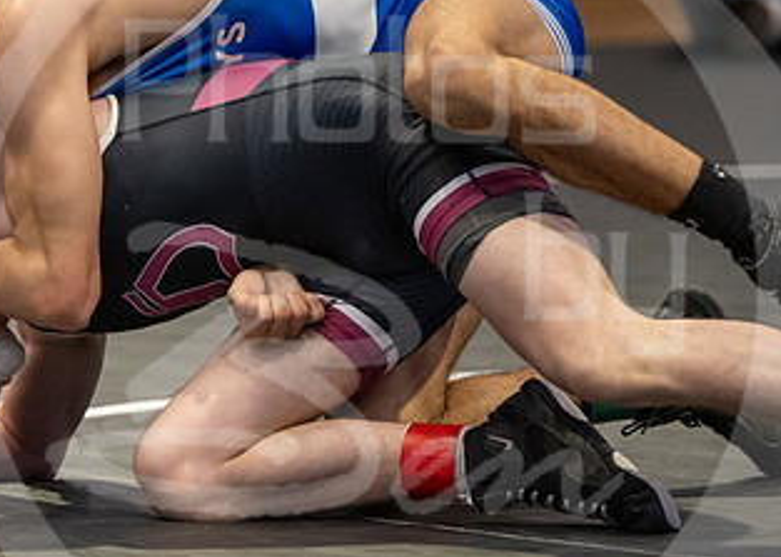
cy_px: 531
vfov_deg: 2.7
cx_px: 37
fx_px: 11635
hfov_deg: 3.8
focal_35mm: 525
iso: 3200
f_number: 2.8
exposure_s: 1/1000
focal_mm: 190
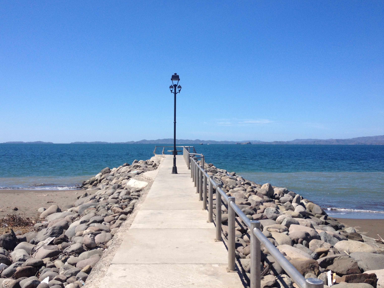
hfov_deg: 50.1
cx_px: 185
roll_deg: +0.3
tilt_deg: -2.5
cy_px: 143
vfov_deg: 38.7
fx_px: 410
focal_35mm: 37
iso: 50
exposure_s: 1/2304
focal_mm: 4.28
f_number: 2.4
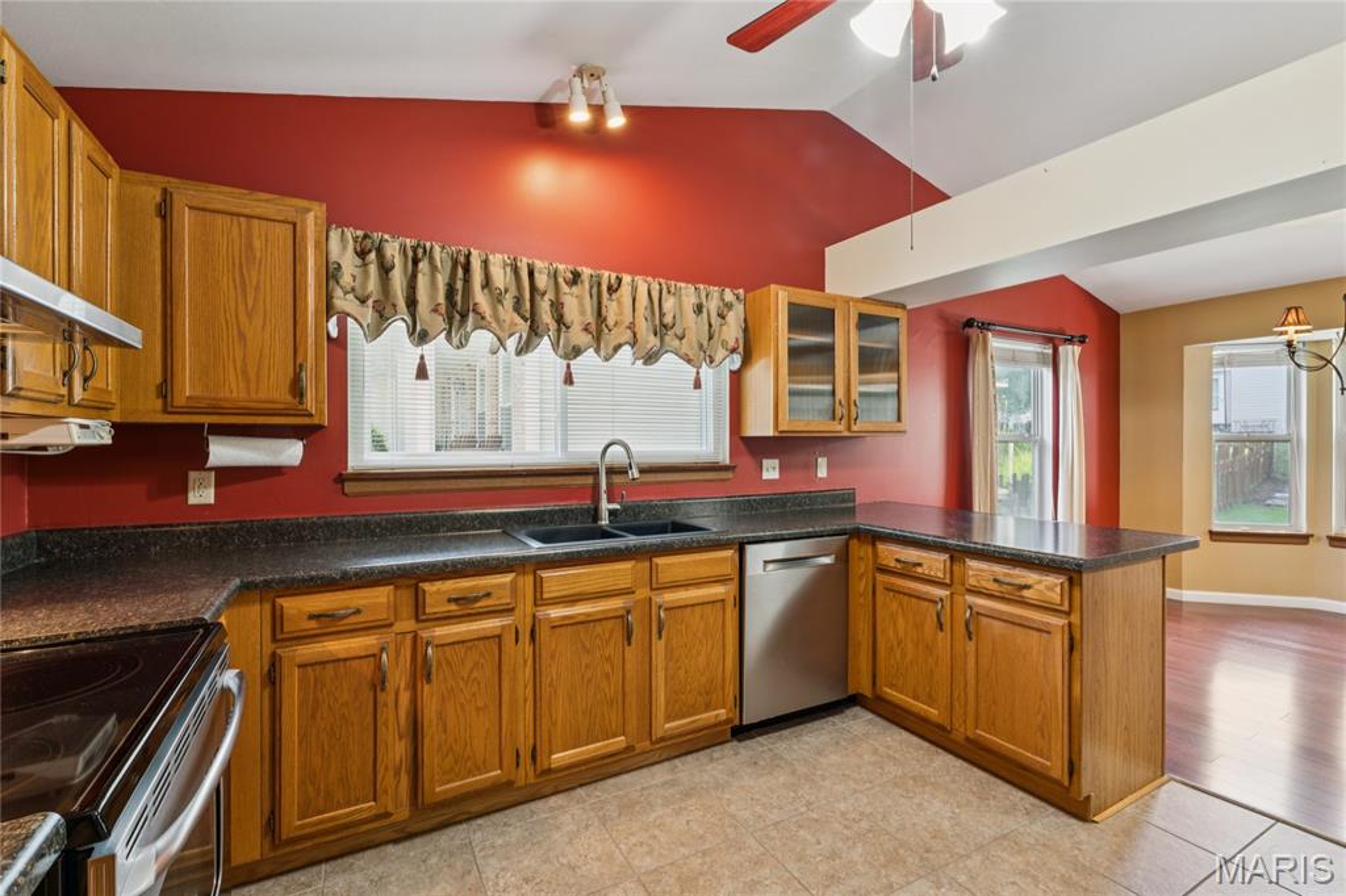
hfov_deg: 97.1
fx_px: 594
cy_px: 448
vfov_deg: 74.1
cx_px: 673
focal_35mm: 16
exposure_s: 1/2
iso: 320
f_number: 13
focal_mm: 15.9
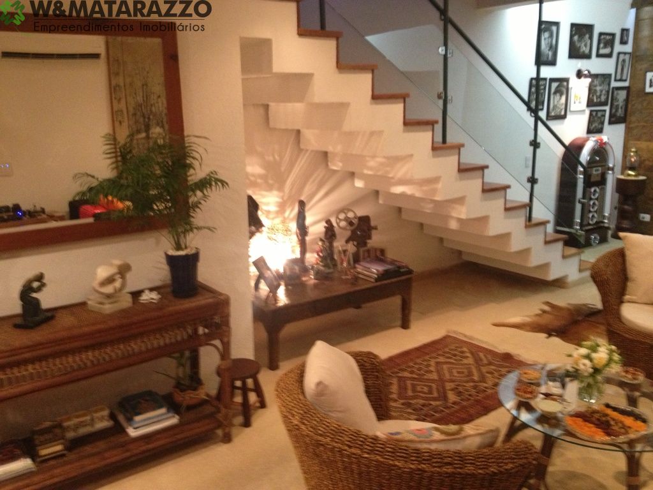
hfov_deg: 52.6
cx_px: 326
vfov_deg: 40.7
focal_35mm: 35
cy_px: 245
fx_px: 660
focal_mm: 4.28
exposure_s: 1/20
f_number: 2.4
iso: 400
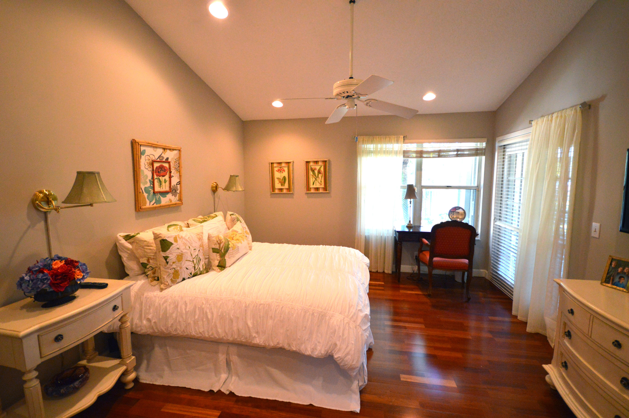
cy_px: 209
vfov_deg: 77.2
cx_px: 314
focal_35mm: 15
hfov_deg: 100.4
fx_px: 262
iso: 1000
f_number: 4
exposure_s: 1/60
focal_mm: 10
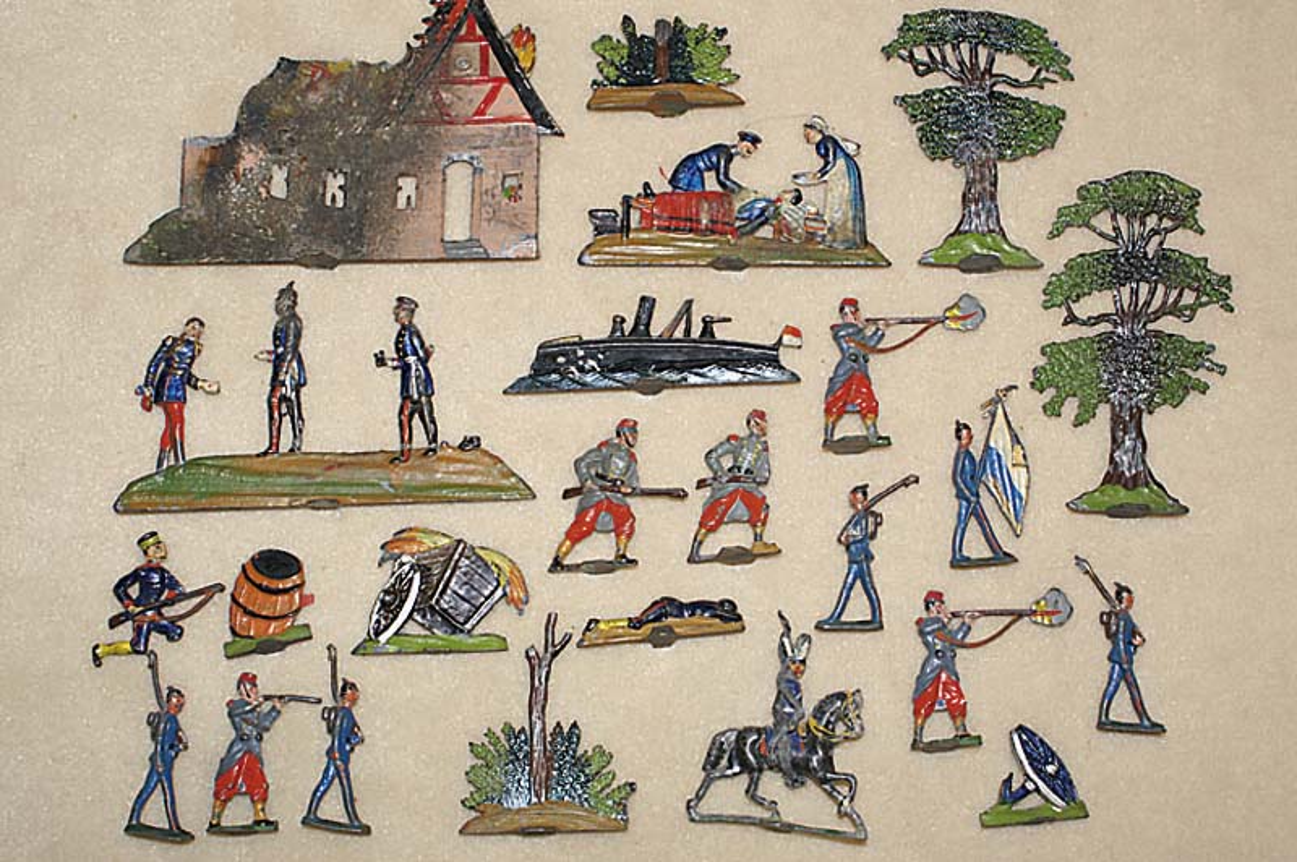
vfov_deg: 25.7
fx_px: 1890
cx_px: 648
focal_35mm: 52
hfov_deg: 37.9
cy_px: 431
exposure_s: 1/60
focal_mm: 35
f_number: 8
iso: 100
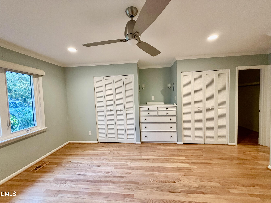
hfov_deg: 102.1
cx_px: 136
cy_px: 102
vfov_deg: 85.7
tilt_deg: -3.1
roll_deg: +1.8
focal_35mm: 14
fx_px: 110
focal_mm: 2.22
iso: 320
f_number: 2.2
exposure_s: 1/60
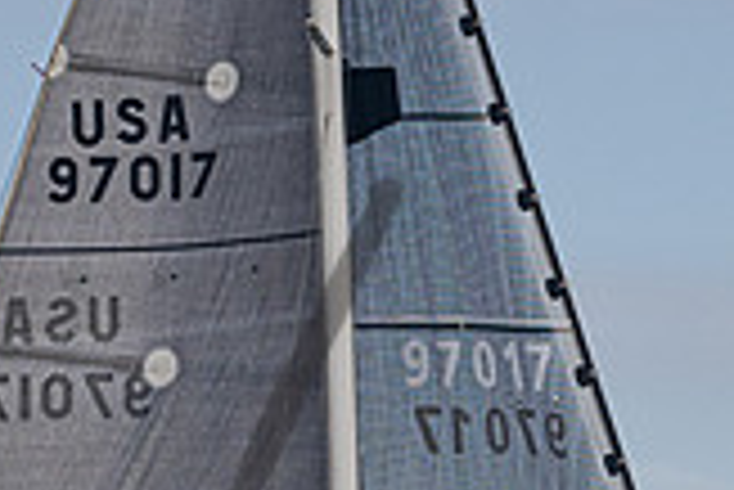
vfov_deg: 4.5
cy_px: 620
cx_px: 391
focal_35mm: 306
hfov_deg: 6.7
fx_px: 6244
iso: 400
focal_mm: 67
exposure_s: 1/800
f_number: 6.3
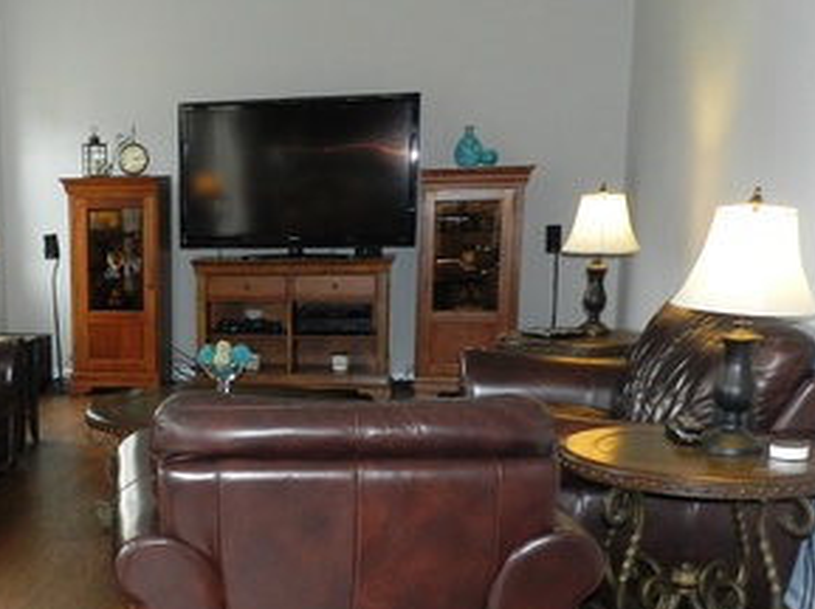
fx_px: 1199
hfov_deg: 35.3
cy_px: 426
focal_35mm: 51
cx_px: 76
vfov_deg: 28.2
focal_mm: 4
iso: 200
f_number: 3.4
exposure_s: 1/30
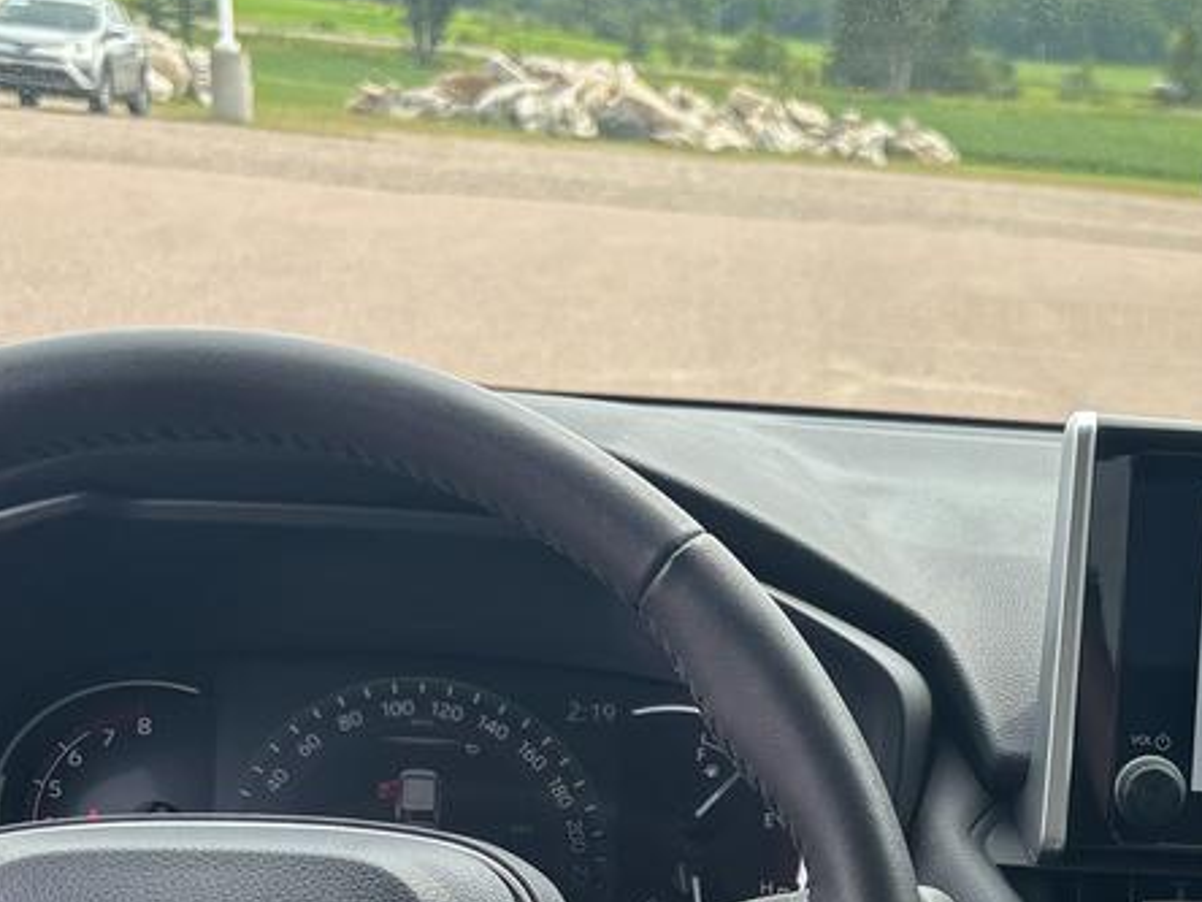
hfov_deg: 24.6
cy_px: 1083
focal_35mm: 75
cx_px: 1234
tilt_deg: -22.0
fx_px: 2604
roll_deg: -6.6
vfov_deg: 18.6
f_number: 1.6
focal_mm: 5.96
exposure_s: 1/577
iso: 50
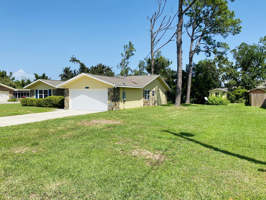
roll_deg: -0.4
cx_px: 133
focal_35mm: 26
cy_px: 100
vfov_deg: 53.1
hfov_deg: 67.3
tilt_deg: -0.7
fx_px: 200
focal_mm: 4.25
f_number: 1.8
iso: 32
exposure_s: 1/2817
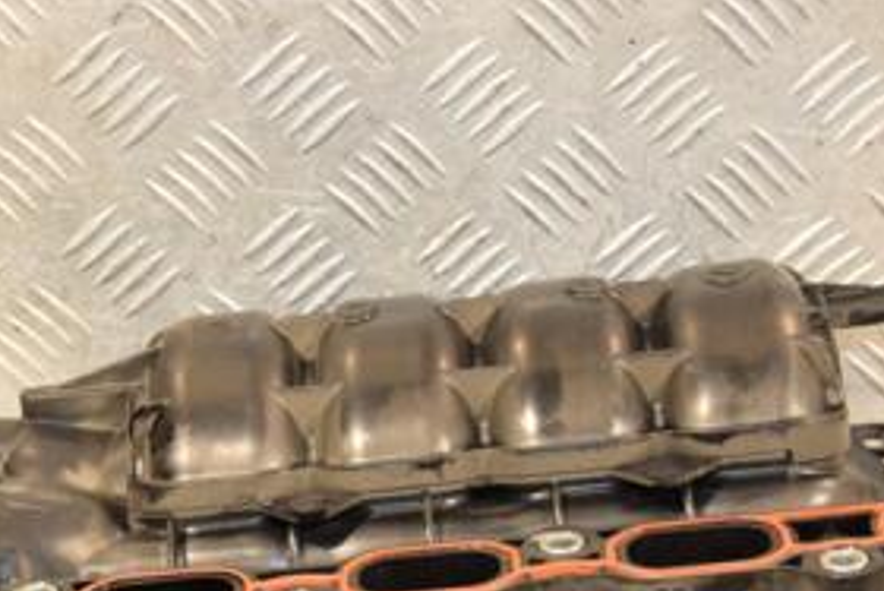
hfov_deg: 16.8
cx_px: 382
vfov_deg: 11.2
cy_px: 525
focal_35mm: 122
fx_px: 2997
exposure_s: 1/125
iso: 800
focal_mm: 38
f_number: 5
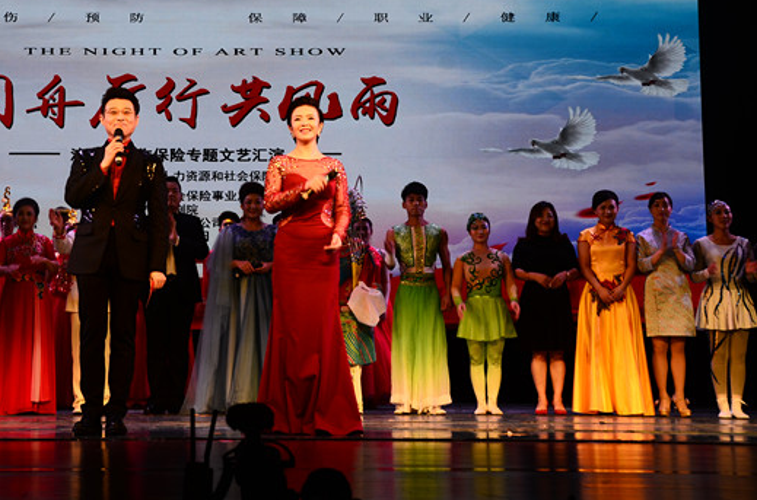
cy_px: 154
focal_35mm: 74
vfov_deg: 18.2
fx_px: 1552
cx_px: 206
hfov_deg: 27.1
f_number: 10
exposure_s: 1/60
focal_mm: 32
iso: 200
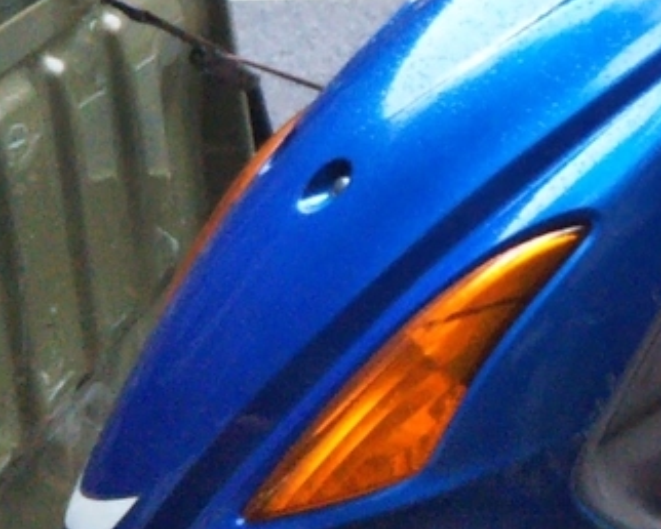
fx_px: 2134
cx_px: 967
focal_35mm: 109
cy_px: -21
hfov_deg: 16.2
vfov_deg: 13.9
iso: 278
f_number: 2.2
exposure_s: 1/23
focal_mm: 4
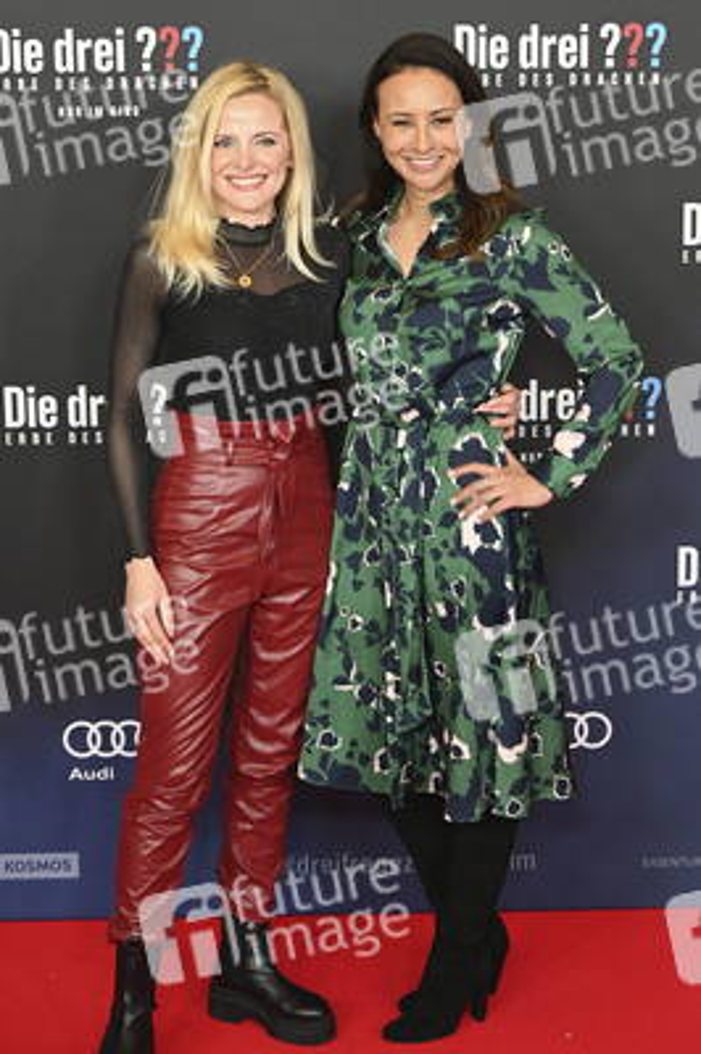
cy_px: 527
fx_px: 2019
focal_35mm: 69
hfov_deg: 19.7
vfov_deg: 29.3
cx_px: 350
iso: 1250
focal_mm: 69
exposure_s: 1/160
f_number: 6
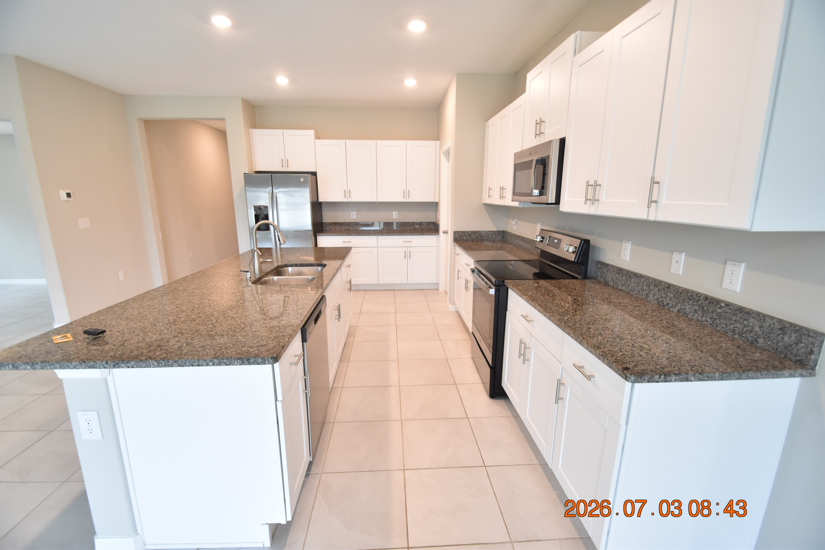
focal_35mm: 15
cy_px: 275
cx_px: 412
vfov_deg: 77.3
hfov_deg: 100.4
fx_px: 344
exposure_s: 1/45
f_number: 3.5
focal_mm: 10
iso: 800
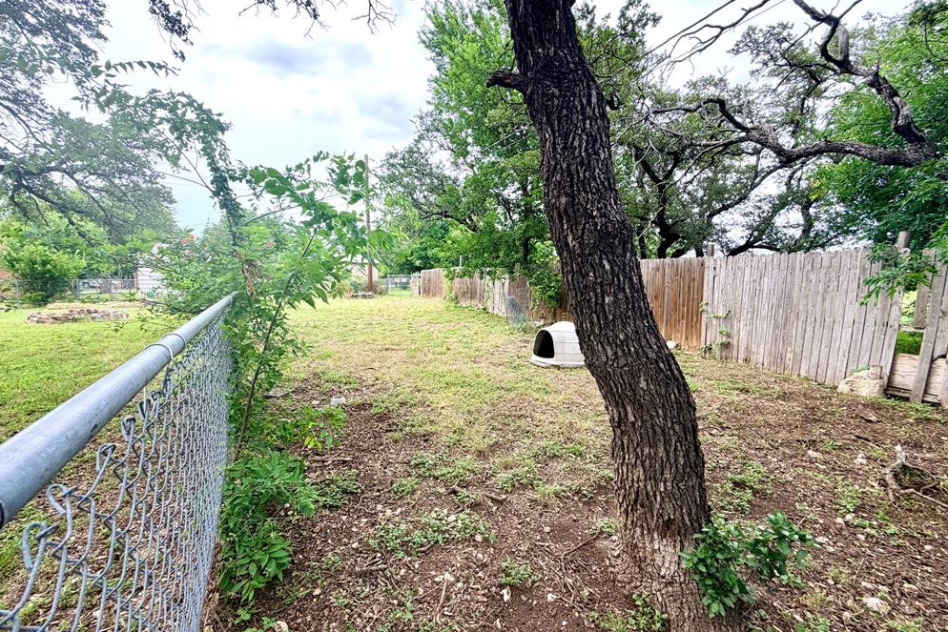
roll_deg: -1.2
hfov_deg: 100.4
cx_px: 471
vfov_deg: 77.3
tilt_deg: -4.5
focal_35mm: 15
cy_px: 316
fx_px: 395
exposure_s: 1/346
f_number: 2.2
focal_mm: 2.22
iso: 50
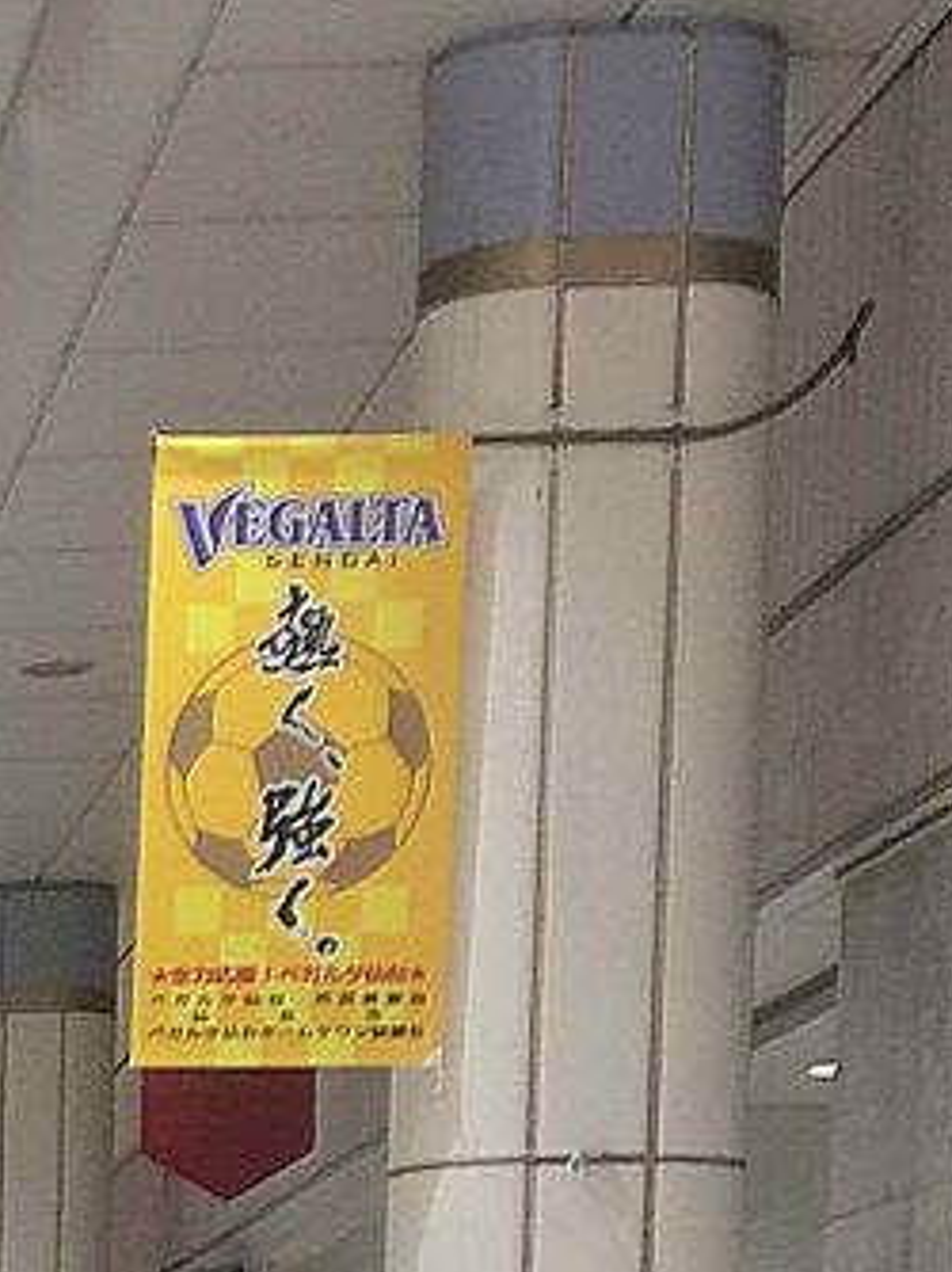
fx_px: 4847
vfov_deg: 13.5
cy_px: 2243
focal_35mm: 132
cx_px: -883
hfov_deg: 10.4
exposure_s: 1/40
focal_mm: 4.15
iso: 40
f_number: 2.2
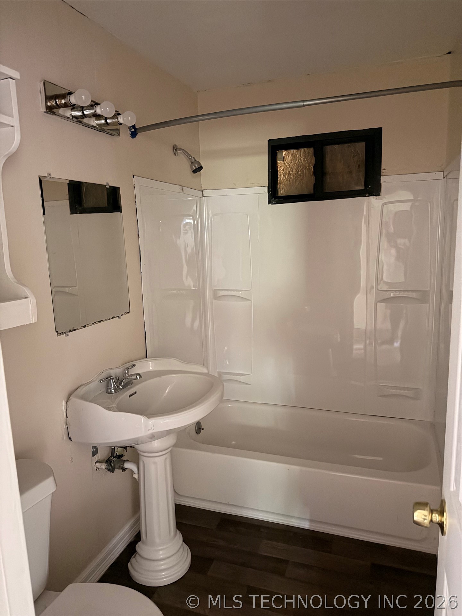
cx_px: 231
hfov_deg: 56.8
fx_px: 427
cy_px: 308
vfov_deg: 71.6
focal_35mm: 24
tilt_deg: -9.6
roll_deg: +1.8
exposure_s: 1/23
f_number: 1.78
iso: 1600
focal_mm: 6.76
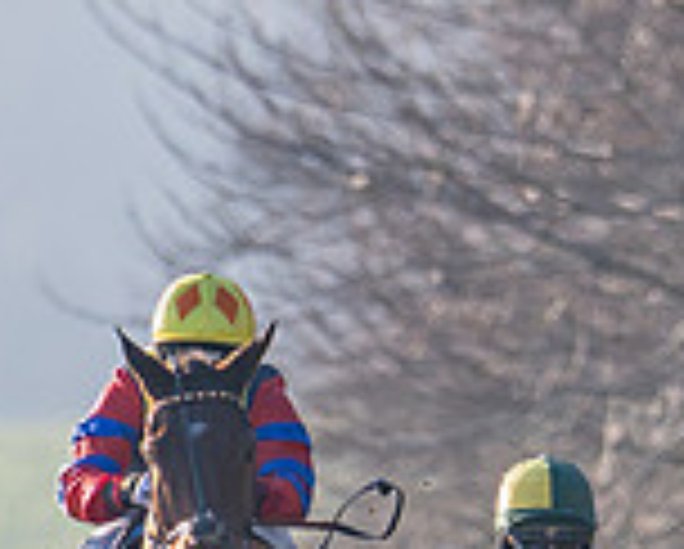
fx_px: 70417
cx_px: 128
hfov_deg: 0.6
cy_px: 642
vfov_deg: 0.4
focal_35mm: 3474
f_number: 5
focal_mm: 400
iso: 400
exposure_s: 1/2000
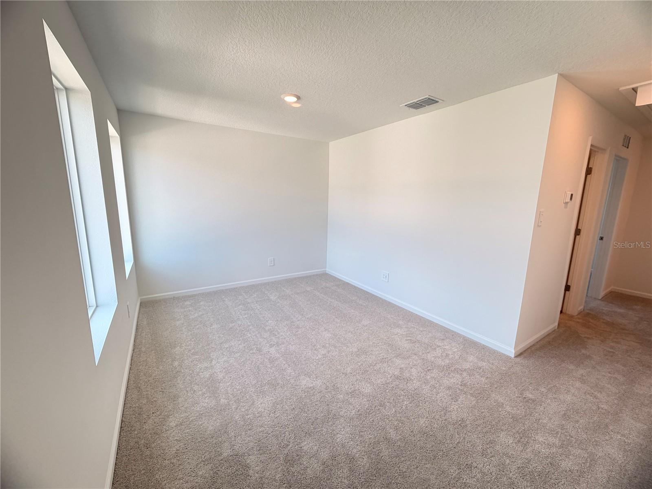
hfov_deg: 102.1
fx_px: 264
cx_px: 326
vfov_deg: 85.7
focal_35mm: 14
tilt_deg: -9.2
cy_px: 244
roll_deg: -0.6
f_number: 2.2
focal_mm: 2.22
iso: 160
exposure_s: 1/120
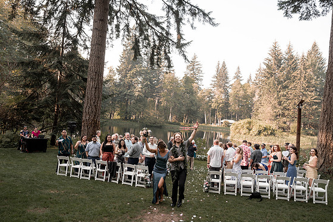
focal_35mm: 25
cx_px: 167
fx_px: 231
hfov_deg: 71.5
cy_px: 114
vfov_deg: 51.3
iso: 200
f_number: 2.8
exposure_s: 1/500
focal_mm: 24
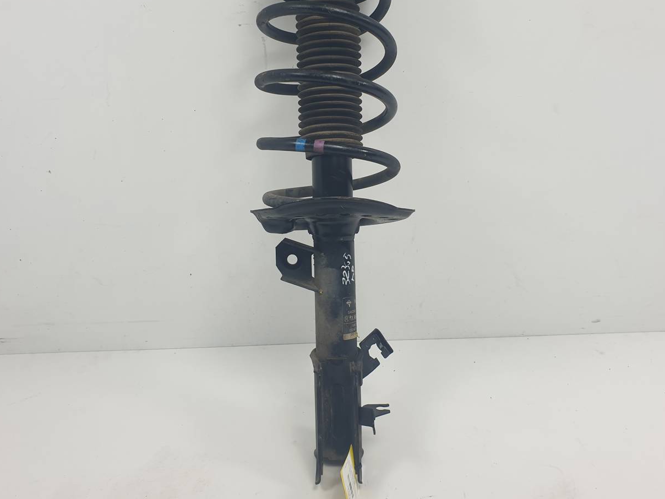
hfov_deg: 58.3
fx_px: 596
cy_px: 202
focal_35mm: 31
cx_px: 328
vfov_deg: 45.2
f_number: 2.4
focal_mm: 4.3
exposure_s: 1/260
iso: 50
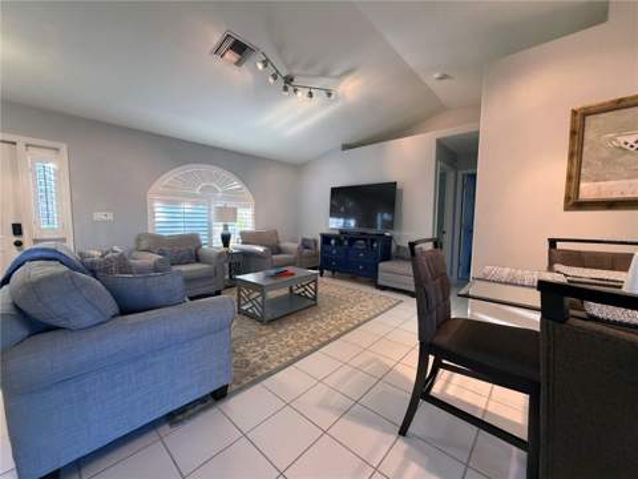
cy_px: 240
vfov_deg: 85.7
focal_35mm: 14
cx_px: 319
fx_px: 258
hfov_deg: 102.1
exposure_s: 1/60
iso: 400
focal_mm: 2.22
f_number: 2.2
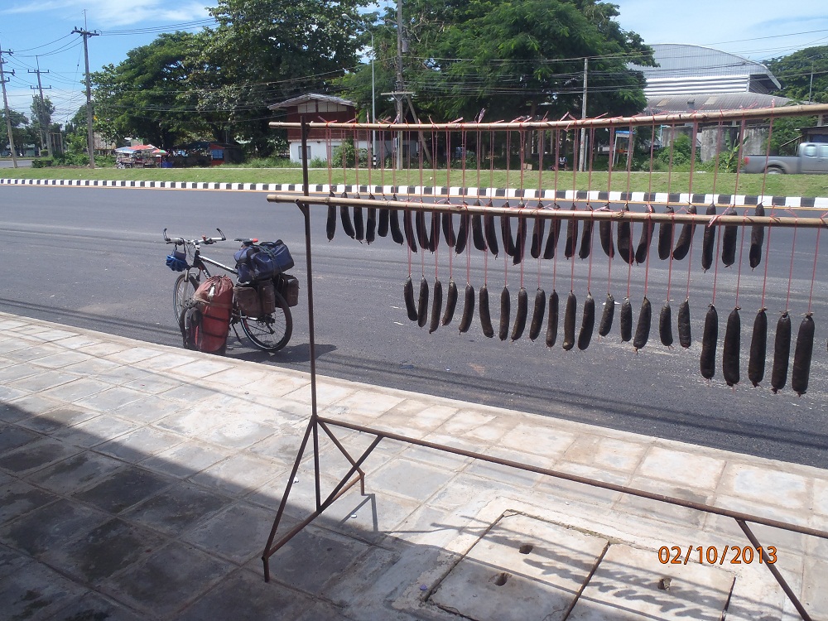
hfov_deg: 63.4
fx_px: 670
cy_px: 310
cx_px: 414
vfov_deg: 49.7
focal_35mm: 28
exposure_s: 1/80
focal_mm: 5
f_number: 11
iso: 80
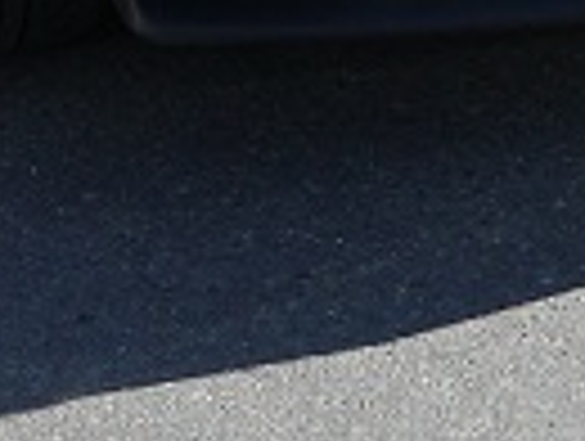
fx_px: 3115
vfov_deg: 7.6
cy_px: -612
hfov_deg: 10.6
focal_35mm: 184
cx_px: 675
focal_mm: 15
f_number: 6.3
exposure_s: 1/320
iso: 100
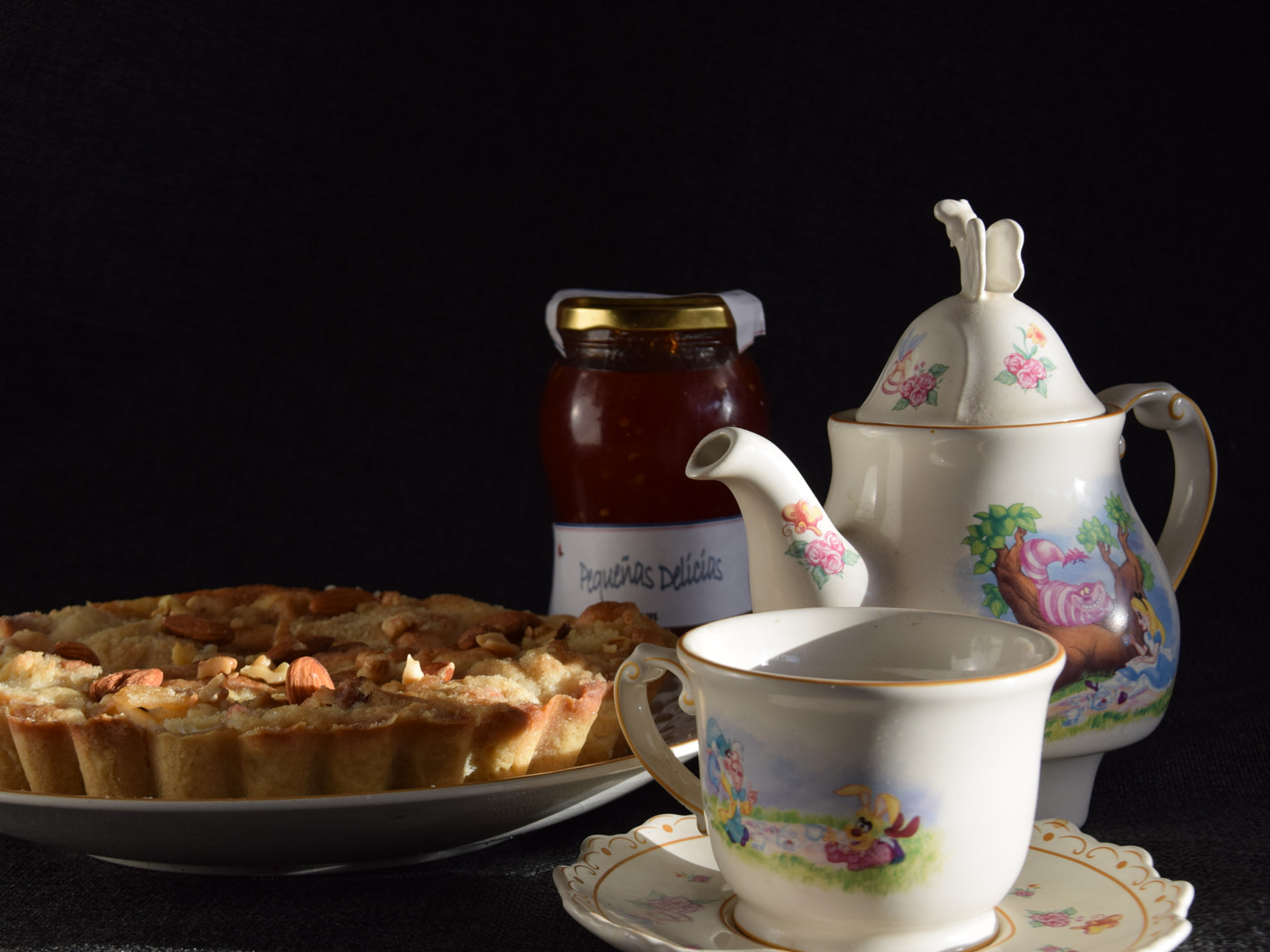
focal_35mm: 76
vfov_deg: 19.4
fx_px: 2788
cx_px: 512
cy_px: 528
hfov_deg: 25.6
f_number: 10
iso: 100
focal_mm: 42
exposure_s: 1/100
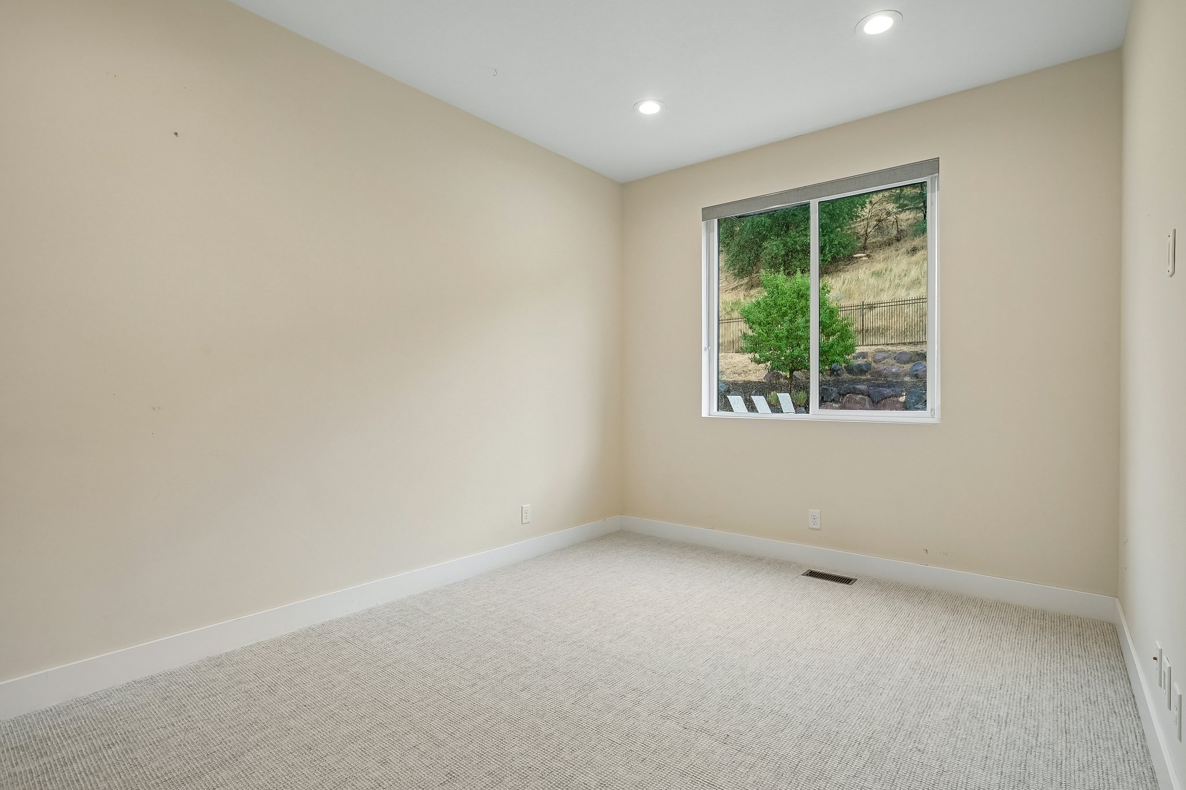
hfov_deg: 93.3
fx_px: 560
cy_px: 395
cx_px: 593
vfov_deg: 70.4
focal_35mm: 17
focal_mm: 17
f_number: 8
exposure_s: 1/40
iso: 400
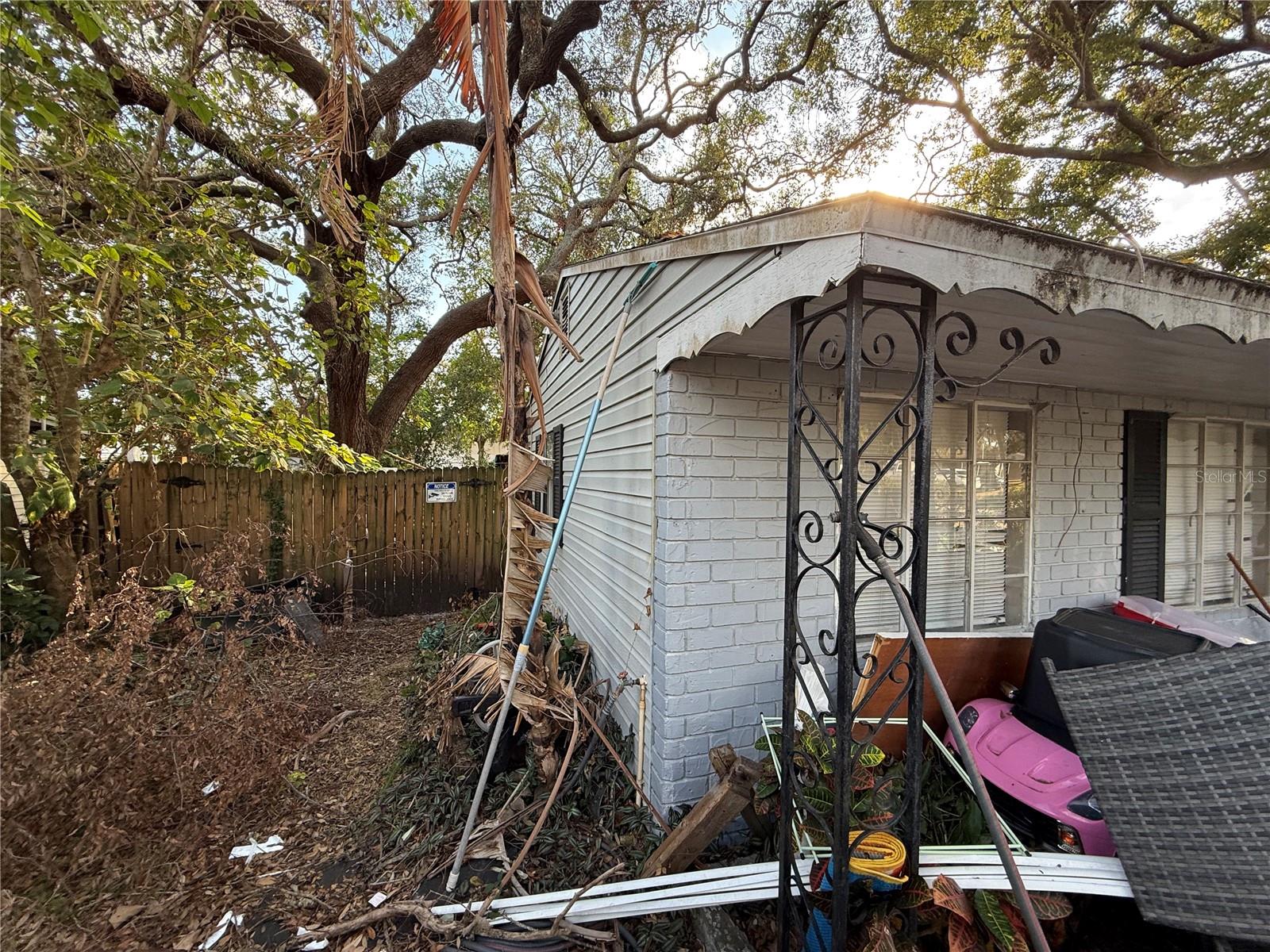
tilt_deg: +0.1
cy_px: 476
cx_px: 635
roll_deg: -1.3
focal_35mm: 14
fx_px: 514
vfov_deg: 85.7
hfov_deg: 102.1
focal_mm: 2.22
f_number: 2.2
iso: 50
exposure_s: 1/99
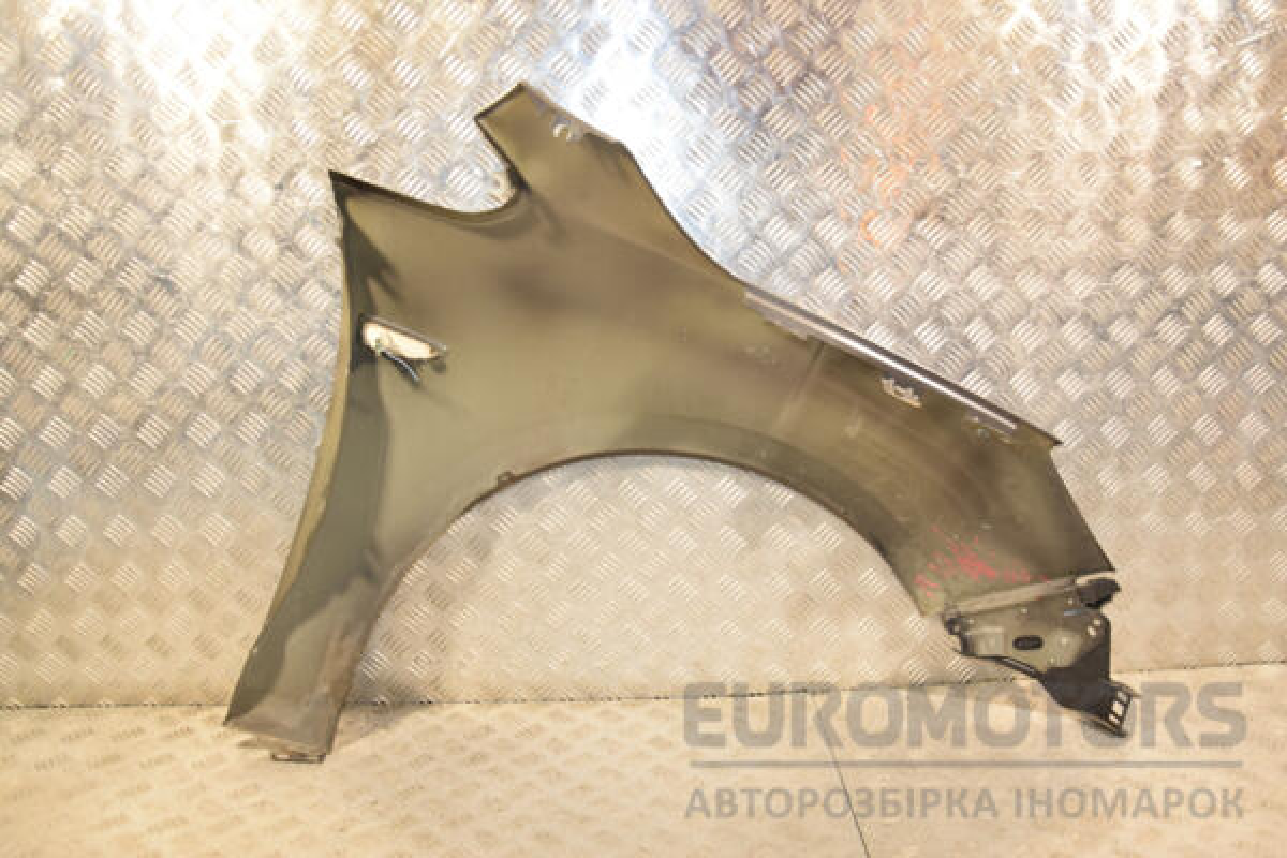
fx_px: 965
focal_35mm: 27
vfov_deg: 47.9
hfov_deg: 67.4
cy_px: 429
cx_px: 644
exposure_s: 1/200
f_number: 5.6
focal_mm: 18
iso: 800
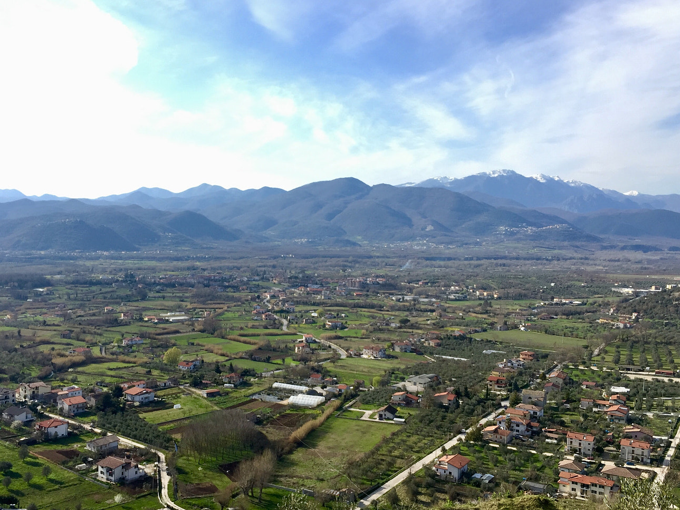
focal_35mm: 36
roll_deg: -1.2
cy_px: 274
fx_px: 707
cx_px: 295
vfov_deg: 39.6
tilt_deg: -3.4
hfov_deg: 51.2
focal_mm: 4.15
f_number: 2.2
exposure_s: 1/1014
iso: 32
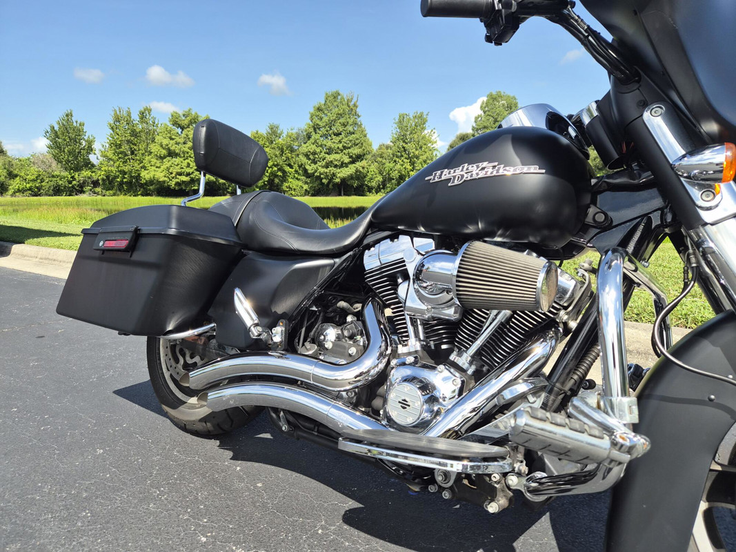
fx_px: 489
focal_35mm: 23
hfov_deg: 73.9
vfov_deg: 58.9
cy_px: 276
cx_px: 368
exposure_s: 1/2912
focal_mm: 5.4
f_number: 1.8
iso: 80
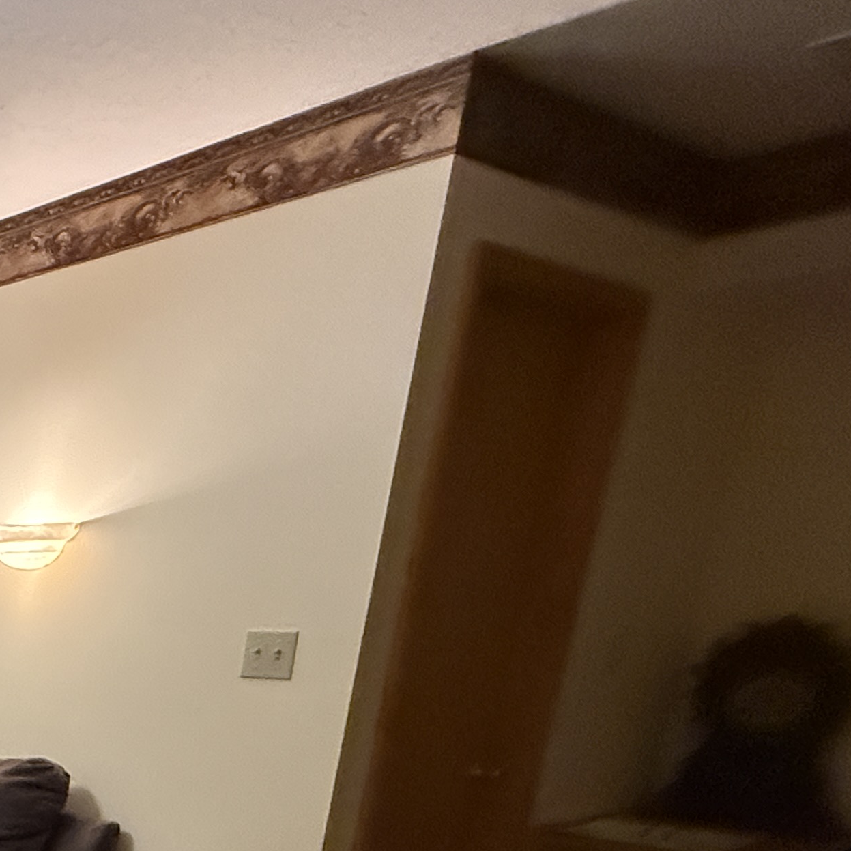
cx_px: -505
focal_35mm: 40
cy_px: 874
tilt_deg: -13.3
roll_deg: +0.0
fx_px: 1113
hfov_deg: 26.2
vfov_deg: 37.0
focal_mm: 2.22
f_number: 2.2
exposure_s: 1/60
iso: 1000
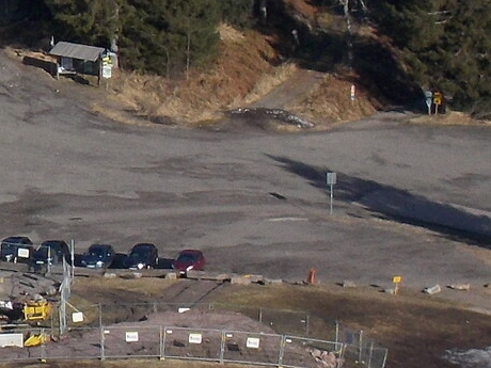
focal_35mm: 449
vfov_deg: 3.3
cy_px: 255
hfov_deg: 4.3
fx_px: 6369
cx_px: -544
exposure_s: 1/400
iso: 80
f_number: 6.3
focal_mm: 15.4
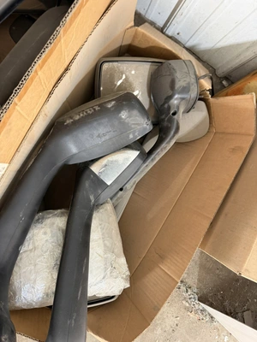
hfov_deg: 56.8
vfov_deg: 71.6
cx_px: 128
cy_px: 171
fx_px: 238
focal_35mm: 24
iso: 320
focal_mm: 6.76
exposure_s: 1/60
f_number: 1.78
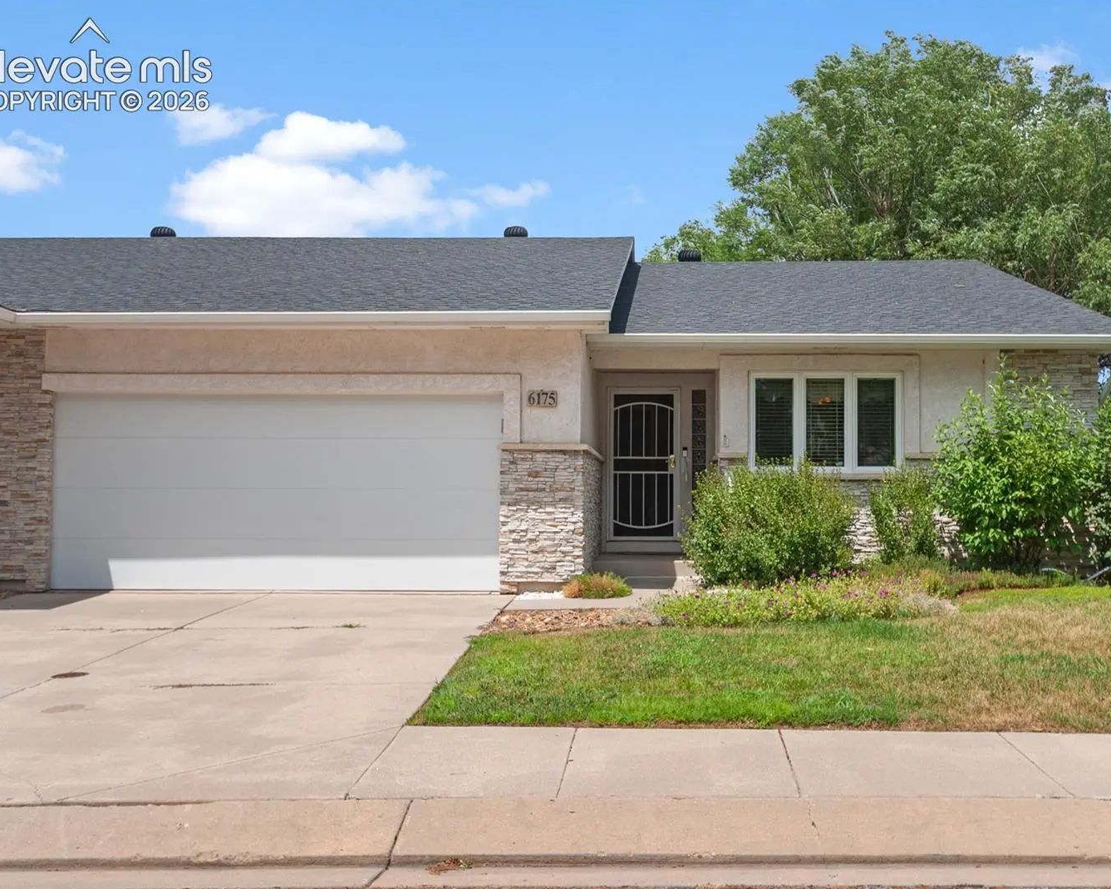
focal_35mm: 34
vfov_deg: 43.4
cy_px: 444
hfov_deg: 52.7
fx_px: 1118
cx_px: 626
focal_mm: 20
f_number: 4.5
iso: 200
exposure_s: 1/1600
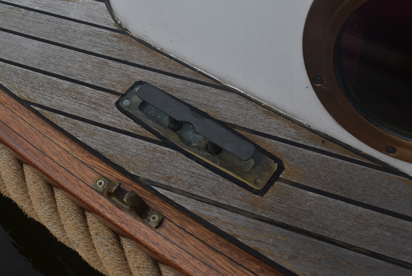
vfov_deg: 34.3
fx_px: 447
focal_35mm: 39
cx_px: 206
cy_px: 138
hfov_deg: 49.5
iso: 400
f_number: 10
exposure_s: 1/250
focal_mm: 26
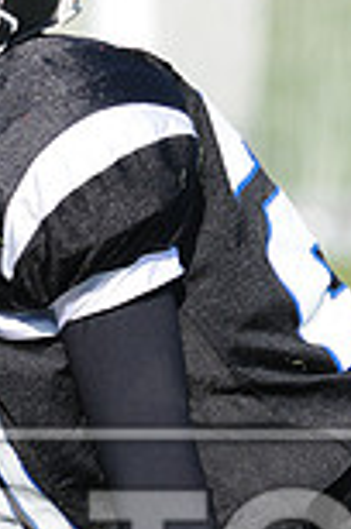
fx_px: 24944
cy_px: 587
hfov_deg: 0.8
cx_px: 129
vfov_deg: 1.2
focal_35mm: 1698
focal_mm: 300
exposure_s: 1/500
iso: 200
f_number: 7.1
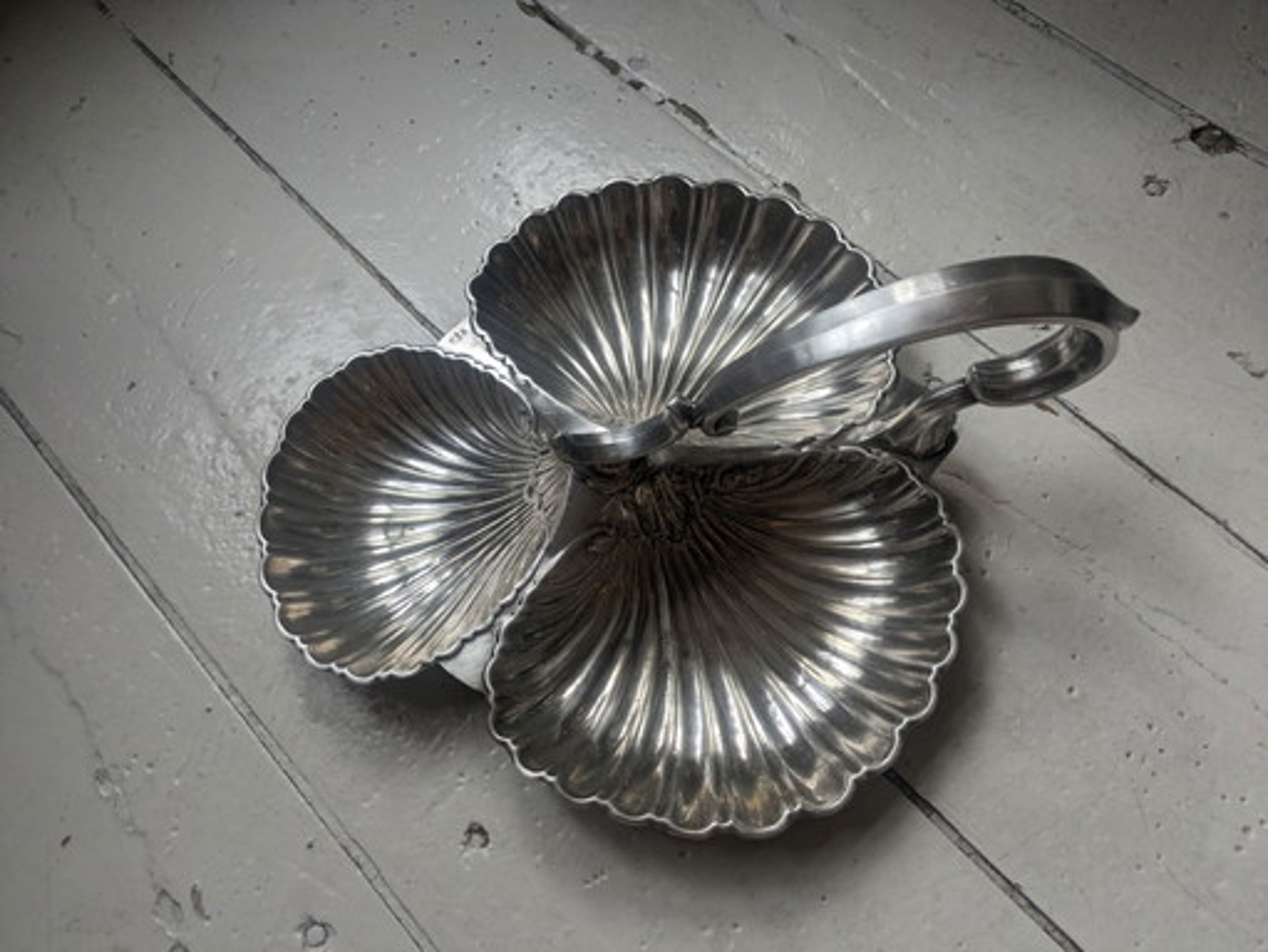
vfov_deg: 54.9
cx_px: 634
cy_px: 476
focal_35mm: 25
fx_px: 916
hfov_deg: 69.4
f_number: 1.89
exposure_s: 1/33.3
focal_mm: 5.43
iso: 177
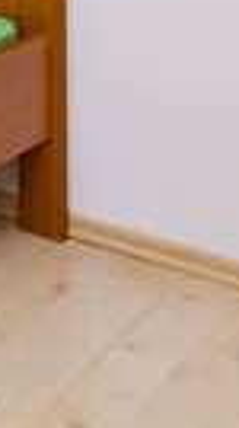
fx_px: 1018
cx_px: -580
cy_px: -257
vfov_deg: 19.7
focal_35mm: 90
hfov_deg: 9.1
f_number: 8
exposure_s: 1/160
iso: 125
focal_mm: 10
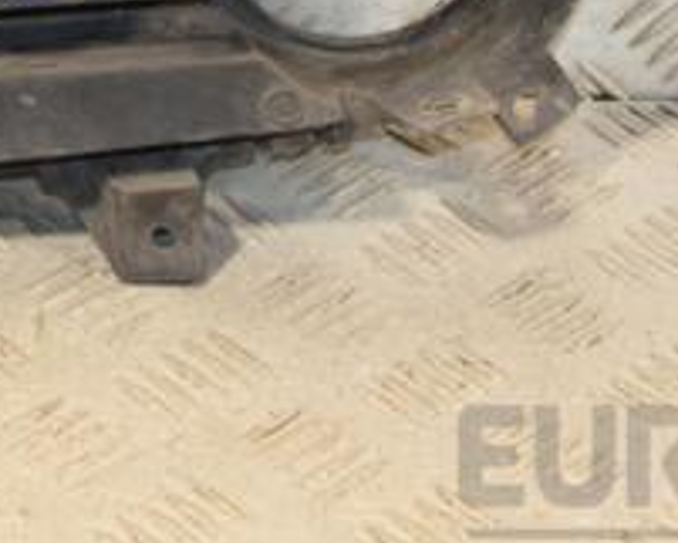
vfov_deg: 8.1
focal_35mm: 189
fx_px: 3802
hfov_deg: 10.2
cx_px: 395
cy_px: 7
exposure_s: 1/200
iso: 800
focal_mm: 45
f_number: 6.3
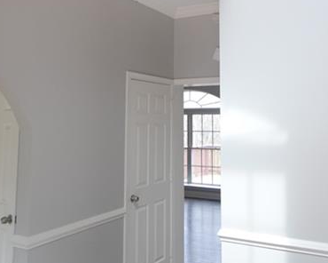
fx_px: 379
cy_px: 68
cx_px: 174
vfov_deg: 37.4
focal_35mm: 39
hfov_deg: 46.8
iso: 200
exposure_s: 1/80
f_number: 4.5
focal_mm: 10
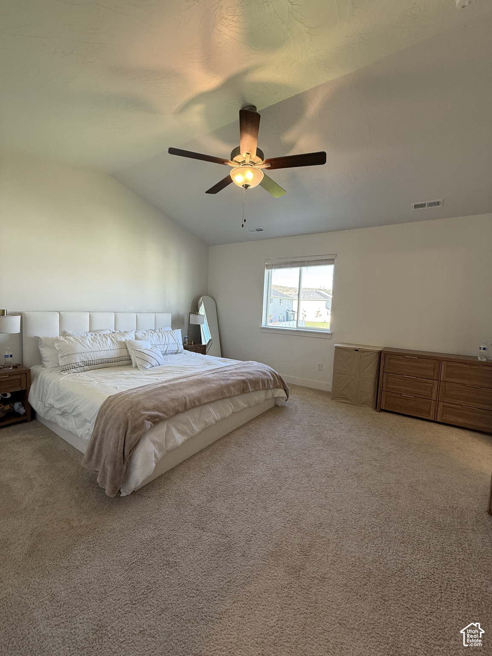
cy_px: 328
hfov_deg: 85.7
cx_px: 246
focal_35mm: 14
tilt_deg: -2.6
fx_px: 265
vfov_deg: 102.1
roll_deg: -2.2
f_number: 2.2
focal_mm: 2.22
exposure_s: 1/120
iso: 125
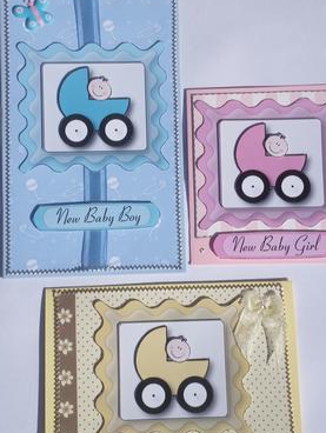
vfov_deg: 25.3
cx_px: 171
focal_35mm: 77
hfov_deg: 19.2
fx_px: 965
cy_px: 214
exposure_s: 1/400
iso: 50
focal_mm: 13
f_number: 7.1
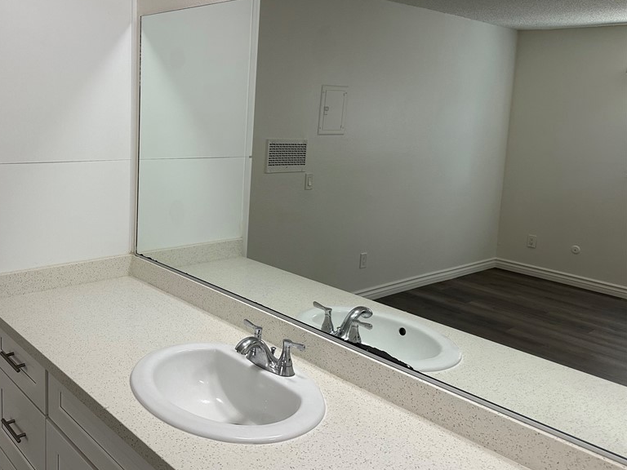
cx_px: 210
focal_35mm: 32
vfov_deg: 44.0
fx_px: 580
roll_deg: -1.3
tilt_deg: -7.2
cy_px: 190
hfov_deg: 55.6
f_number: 1.78
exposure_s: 1/120
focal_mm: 6.86
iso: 200
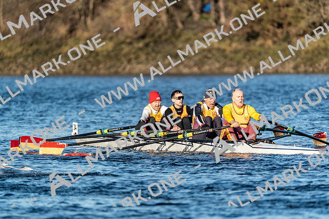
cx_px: 164
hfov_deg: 3.4
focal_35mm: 600
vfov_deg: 2.3
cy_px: 110
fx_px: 5484
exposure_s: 1/2000
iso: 400
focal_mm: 600
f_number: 6.3
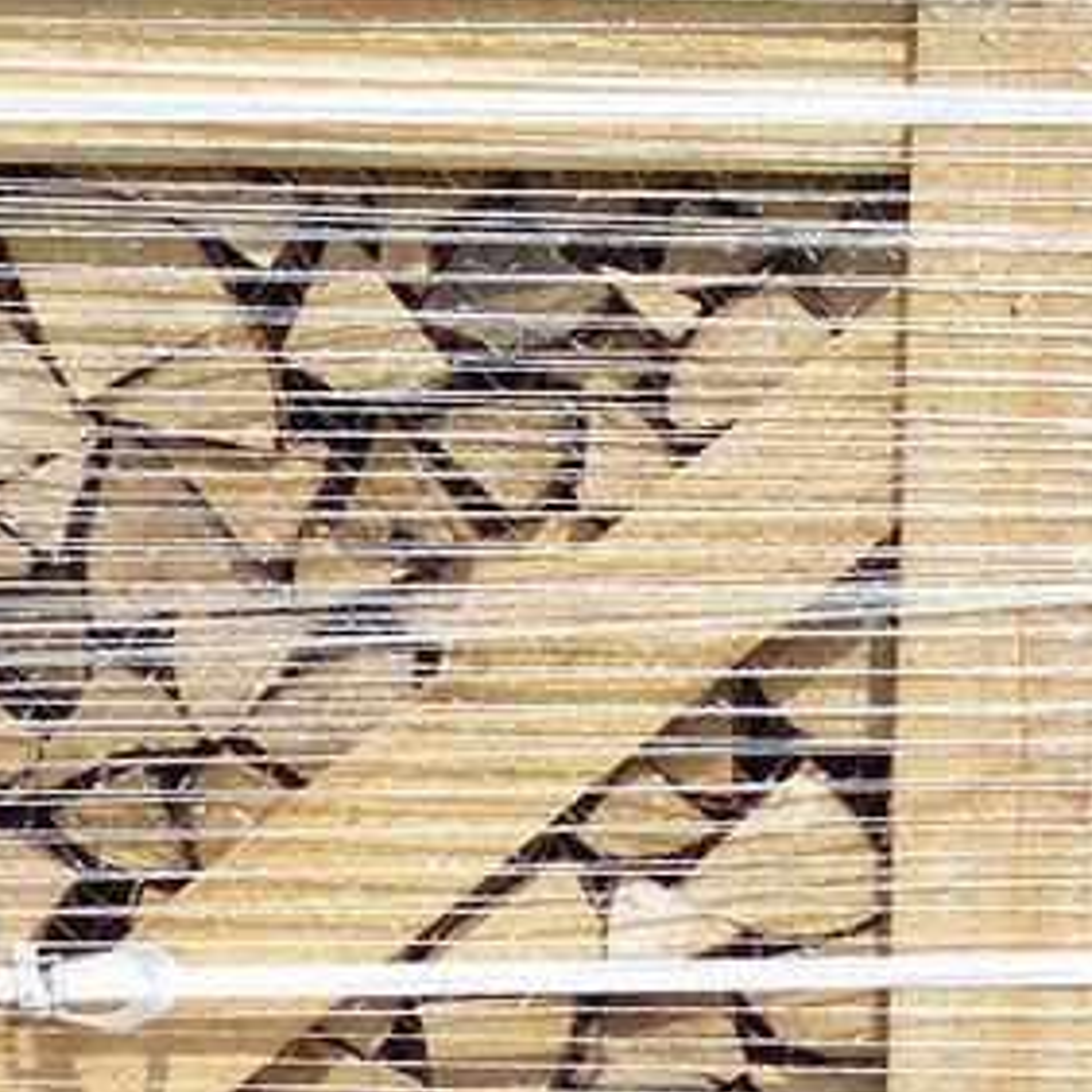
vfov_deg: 7.1
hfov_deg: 7.1
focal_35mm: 246
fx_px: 8780
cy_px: 15
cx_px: 1073
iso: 100
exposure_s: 1/1000
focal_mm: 8.7
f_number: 4
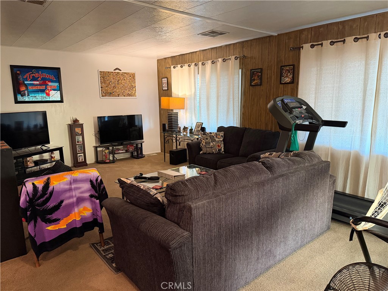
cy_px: 146
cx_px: 194
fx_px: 269
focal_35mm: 24
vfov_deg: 56.8
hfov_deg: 71.6
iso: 640
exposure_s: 1/60
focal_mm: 6.76
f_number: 1.78
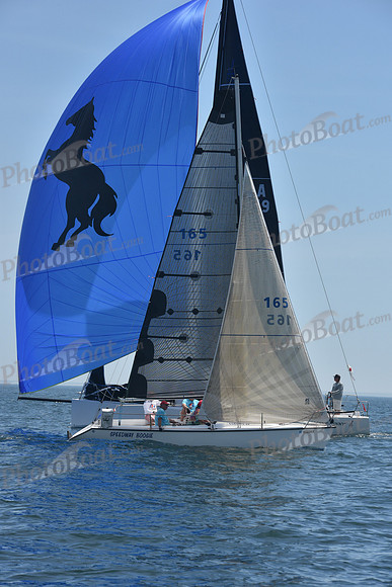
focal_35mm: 155
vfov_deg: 13.2
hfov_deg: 8.9
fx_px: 2530
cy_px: 294
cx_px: 196
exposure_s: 1/800
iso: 320
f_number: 11
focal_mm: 155
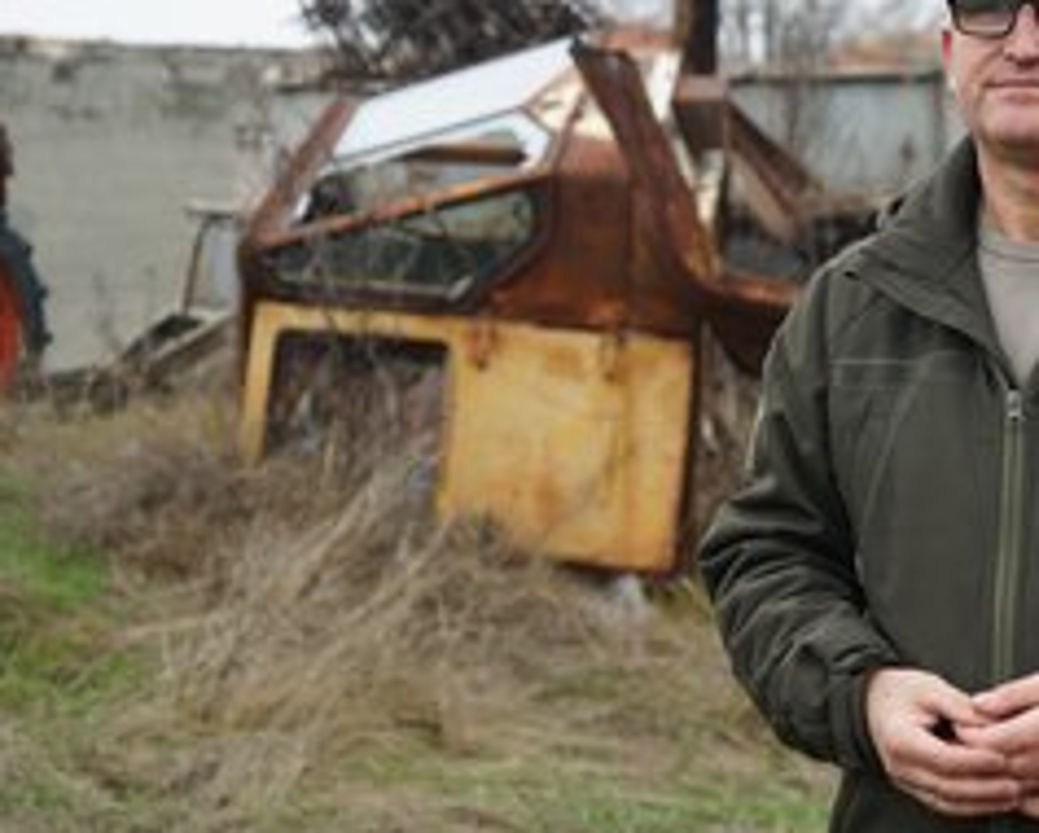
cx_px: 723
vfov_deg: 18.3
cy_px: 340
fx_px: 2585
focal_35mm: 84
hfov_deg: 22.6
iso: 250
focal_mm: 53
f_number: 4
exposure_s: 1/160
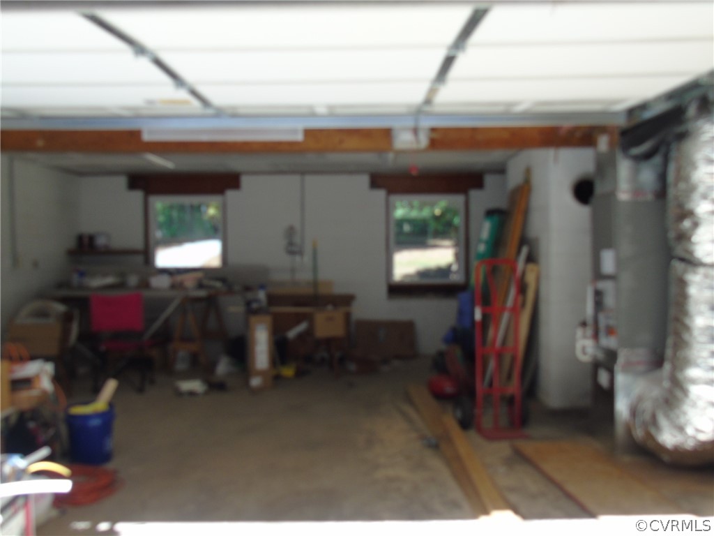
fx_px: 598
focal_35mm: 29
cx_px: 357
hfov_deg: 61.7
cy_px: 268
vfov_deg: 48.2
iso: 80
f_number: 3.6
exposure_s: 1/100
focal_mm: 5.2
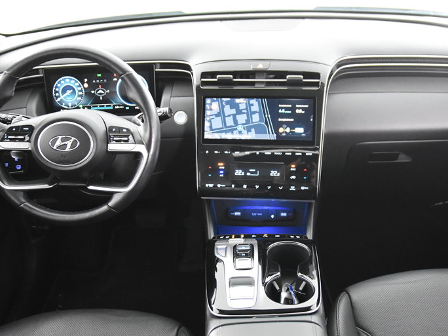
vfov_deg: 38.9
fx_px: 475
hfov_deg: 50.3
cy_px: 182
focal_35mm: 37
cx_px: 253
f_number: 2.8
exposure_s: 1/25
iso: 4500
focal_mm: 17
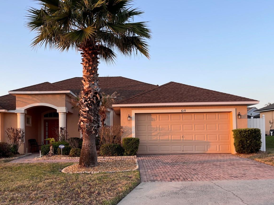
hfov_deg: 51.2
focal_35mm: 36
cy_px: 132
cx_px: 116
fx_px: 285
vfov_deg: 39.3
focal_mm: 4.2
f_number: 1.6
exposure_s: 1/319
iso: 32
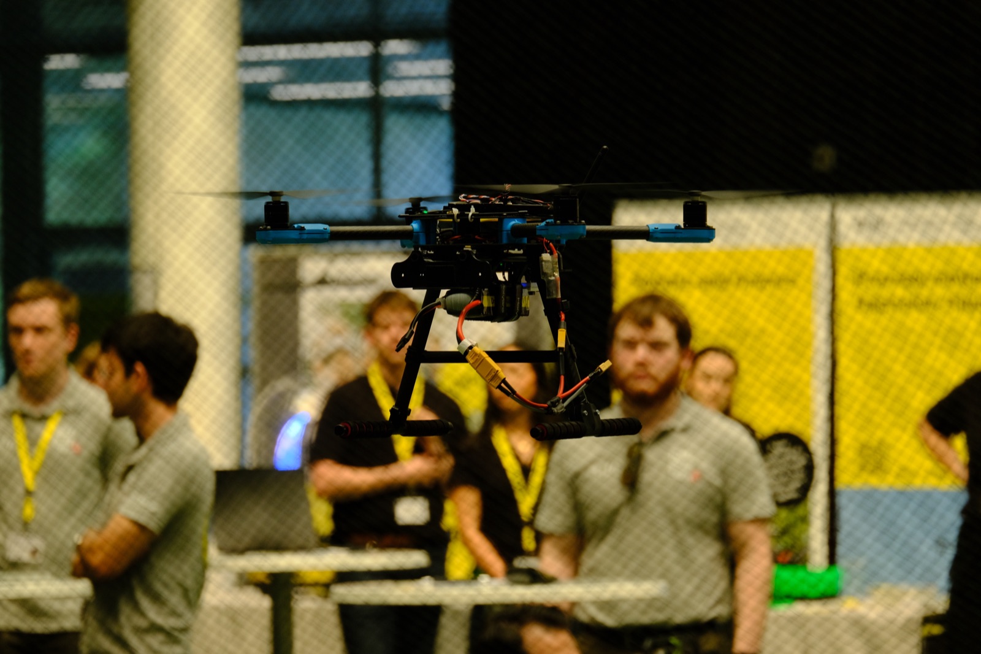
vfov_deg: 7.2
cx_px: 490
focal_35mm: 192
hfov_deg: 10.7
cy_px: 327
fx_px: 5231
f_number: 5.8
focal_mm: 127.9
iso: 800
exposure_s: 1/125
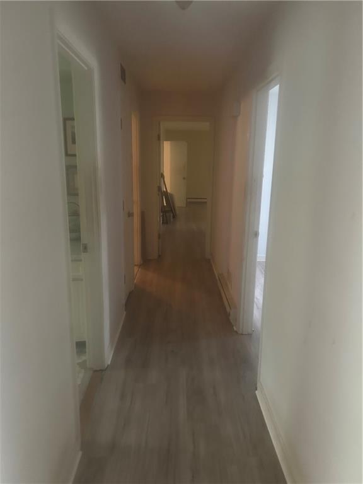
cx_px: 182
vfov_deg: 67.3
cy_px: 242
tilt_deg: -12.2
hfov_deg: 53.1
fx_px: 364
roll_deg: -1.1
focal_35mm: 26
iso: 640
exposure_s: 1/30
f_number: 1.5
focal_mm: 5.7
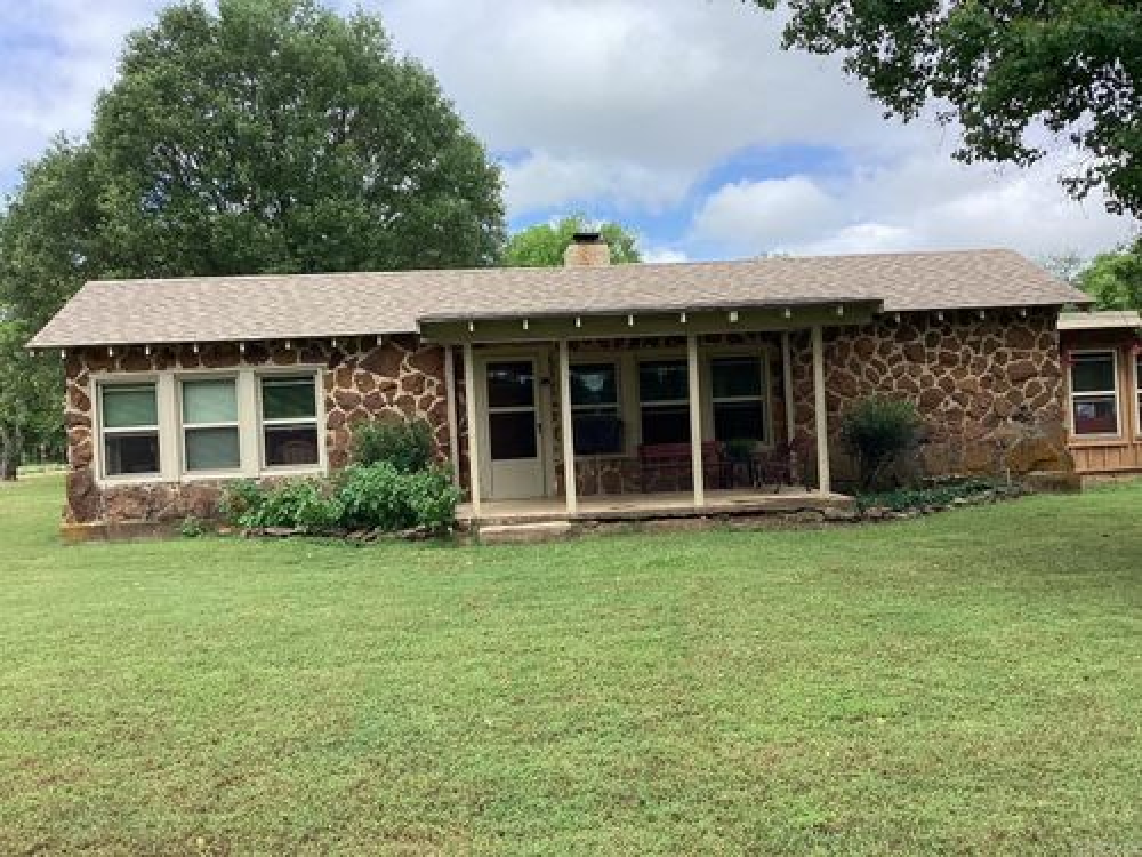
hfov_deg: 58.4
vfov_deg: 45.4
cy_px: 428
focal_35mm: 31
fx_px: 1023
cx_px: 571
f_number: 2.4
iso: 25
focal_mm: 3.3
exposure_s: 1/721
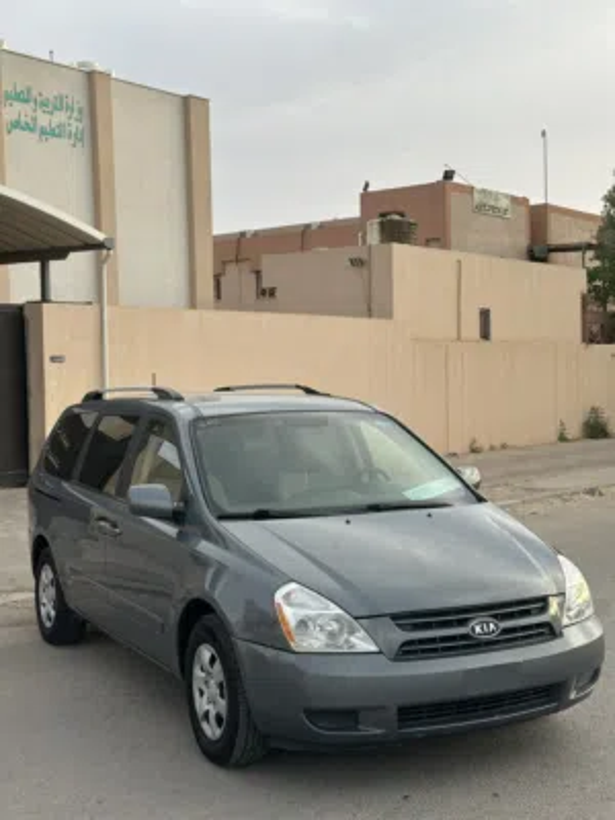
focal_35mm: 48
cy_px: 410
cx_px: 308
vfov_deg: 39.7
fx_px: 1137
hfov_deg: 30.3
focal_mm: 6.86
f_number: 1.78
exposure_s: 1/911
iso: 64
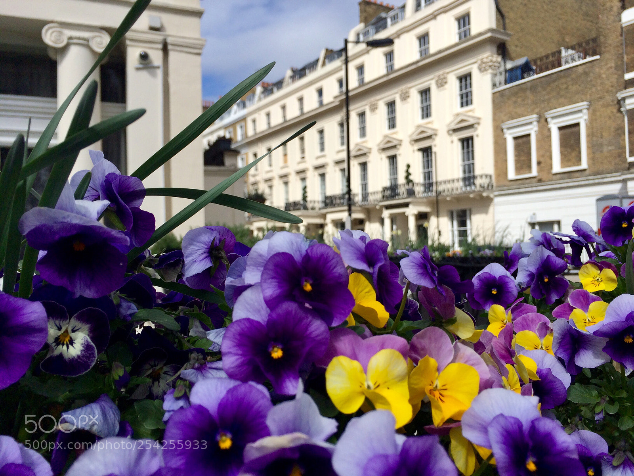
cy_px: 238
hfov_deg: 61.7
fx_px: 531
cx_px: 317
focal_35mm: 29
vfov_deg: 48.2
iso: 32
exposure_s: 1/3731
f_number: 2.2
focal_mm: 4.15
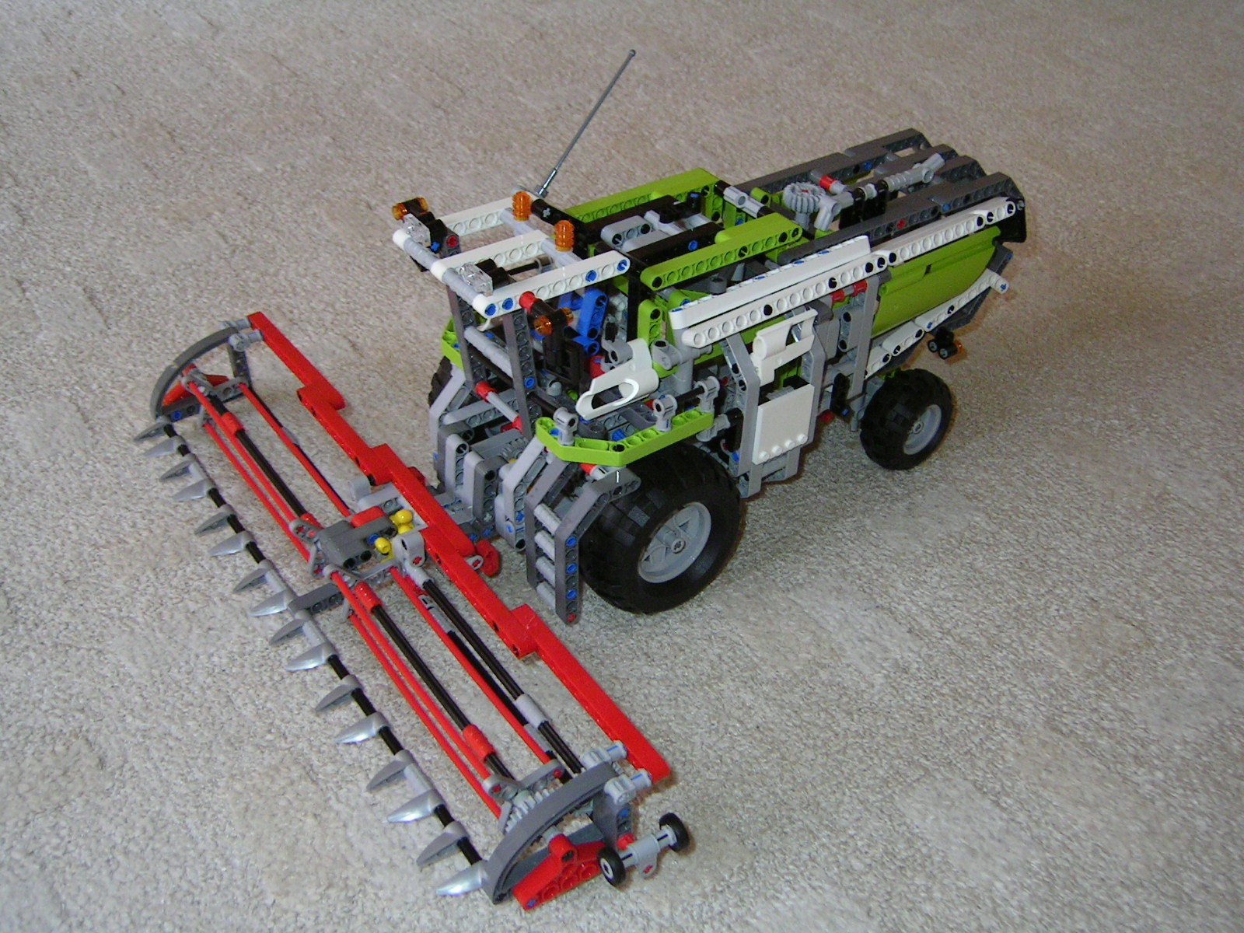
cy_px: 466
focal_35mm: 36
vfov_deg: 39.7
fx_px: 1294
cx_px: 622
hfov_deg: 51.4
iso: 100
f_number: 2.8
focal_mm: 5.6
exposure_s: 1/30
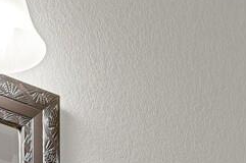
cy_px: 448
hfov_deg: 18.1
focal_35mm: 113
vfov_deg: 9.9
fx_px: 771
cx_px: 137
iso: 250
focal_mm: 17
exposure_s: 3
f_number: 8
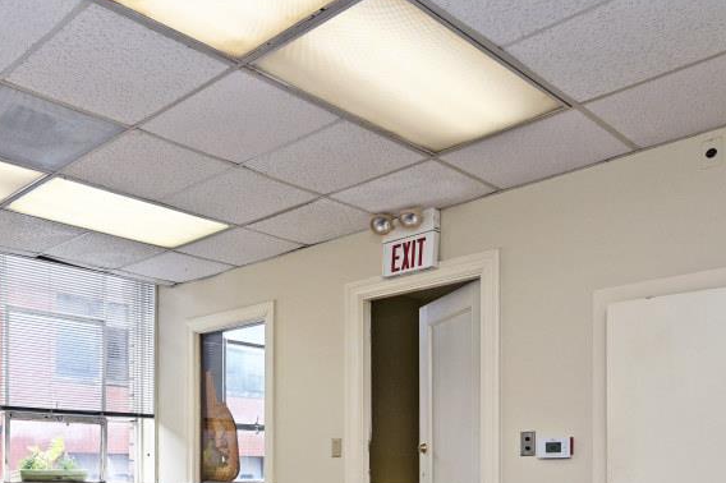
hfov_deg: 49.1
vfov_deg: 33.4
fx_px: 746
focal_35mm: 37
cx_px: 152
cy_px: 464
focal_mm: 14
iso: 180
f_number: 5.6
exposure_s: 1/125
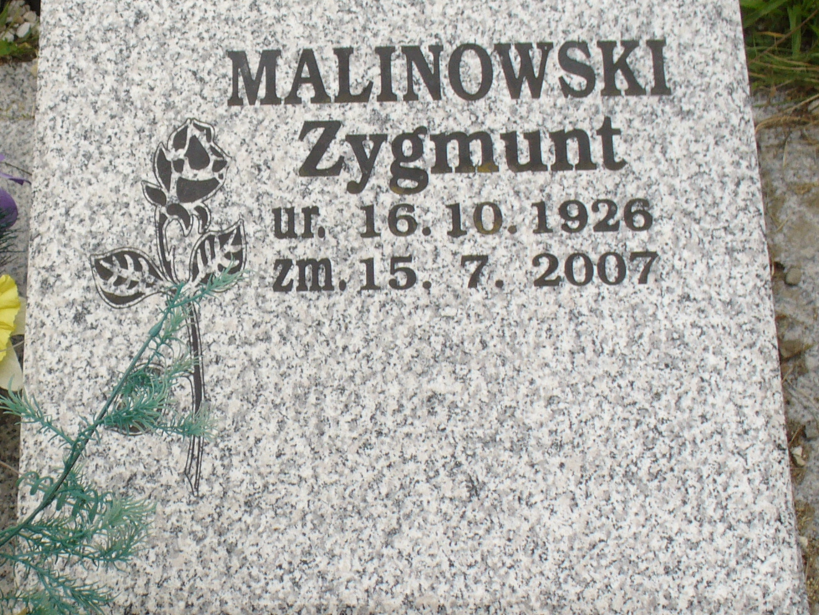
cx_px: 222
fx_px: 1703
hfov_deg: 26.7
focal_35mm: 72
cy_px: 343
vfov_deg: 20.4
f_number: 5.6
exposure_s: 1/200
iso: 80
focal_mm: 6.1
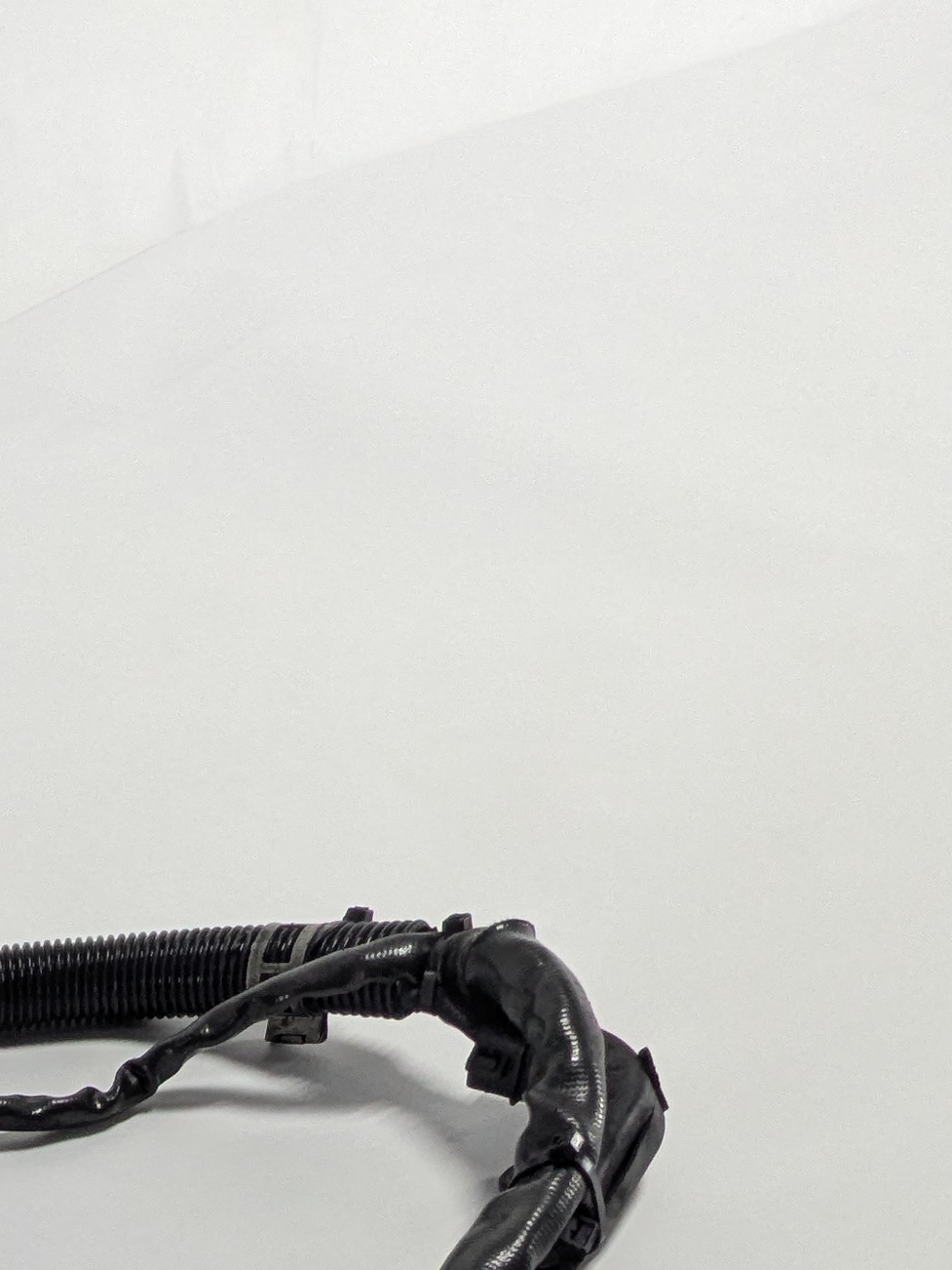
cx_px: -181
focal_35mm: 43
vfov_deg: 31.1
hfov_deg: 29.2
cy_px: 1749
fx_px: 1576
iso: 76
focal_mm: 1.85
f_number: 2.2
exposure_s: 1/376
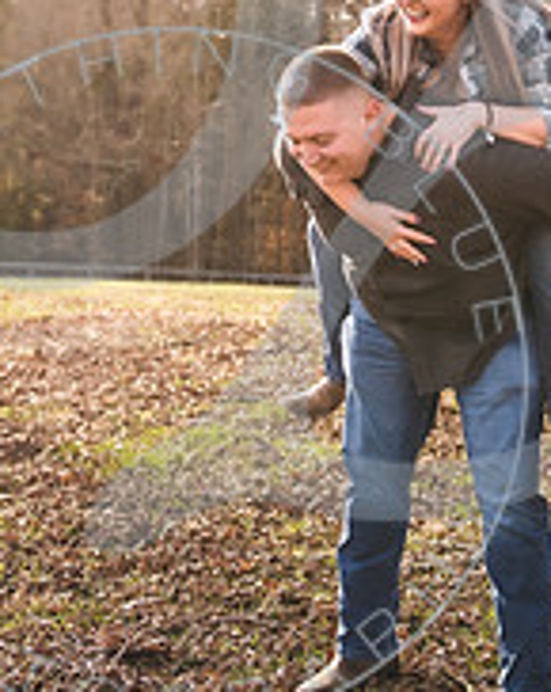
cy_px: 91
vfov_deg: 23.6
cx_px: 346
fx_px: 1614
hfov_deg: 19.3
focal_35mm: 79
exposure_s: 1/500
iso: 100
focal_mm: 34
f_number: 2.8
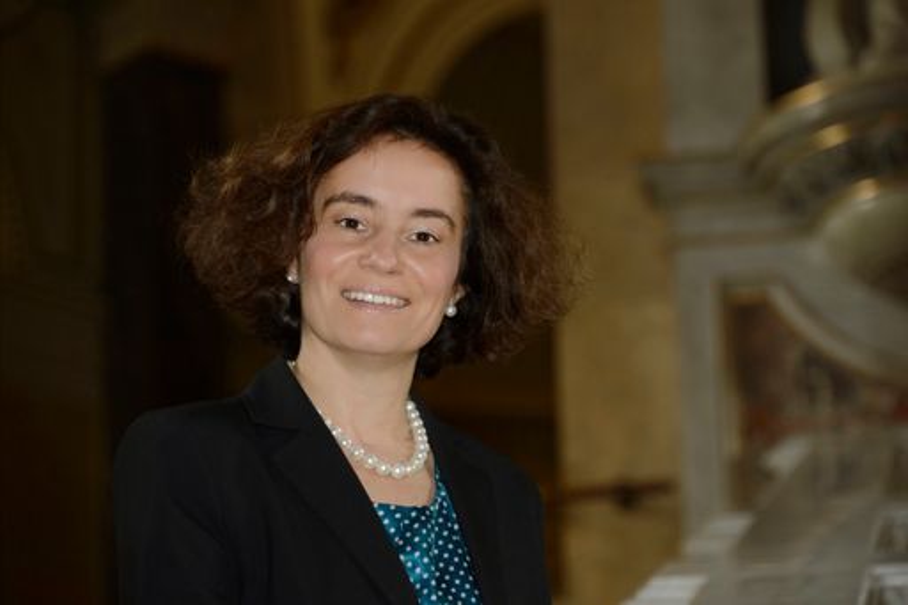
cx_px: 454
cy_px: 302
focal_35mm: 180
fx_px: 4538
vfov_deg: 7.6
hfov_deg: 11.4
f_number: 6.3
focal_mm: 180
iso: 1000
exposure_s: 1/60
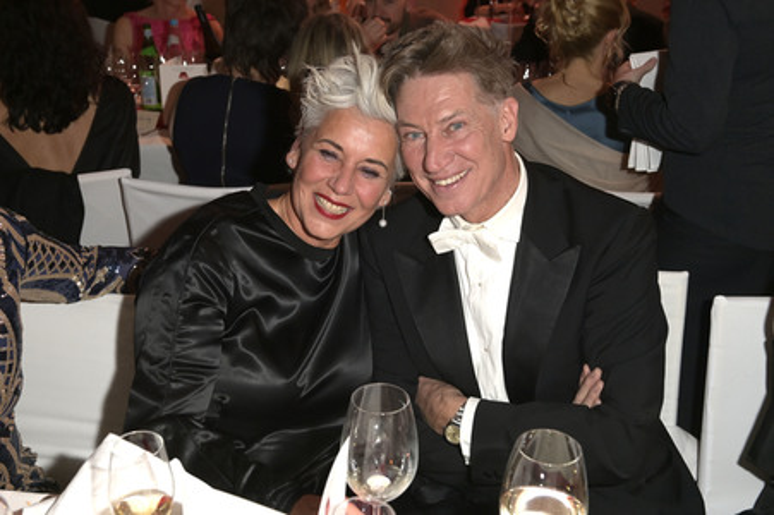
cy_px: 258
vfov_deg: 35.0
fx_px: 816
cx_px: 387
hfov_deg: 50.7
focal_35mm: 38
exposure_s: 1/100
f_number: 5.6
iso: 1000
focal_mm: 38
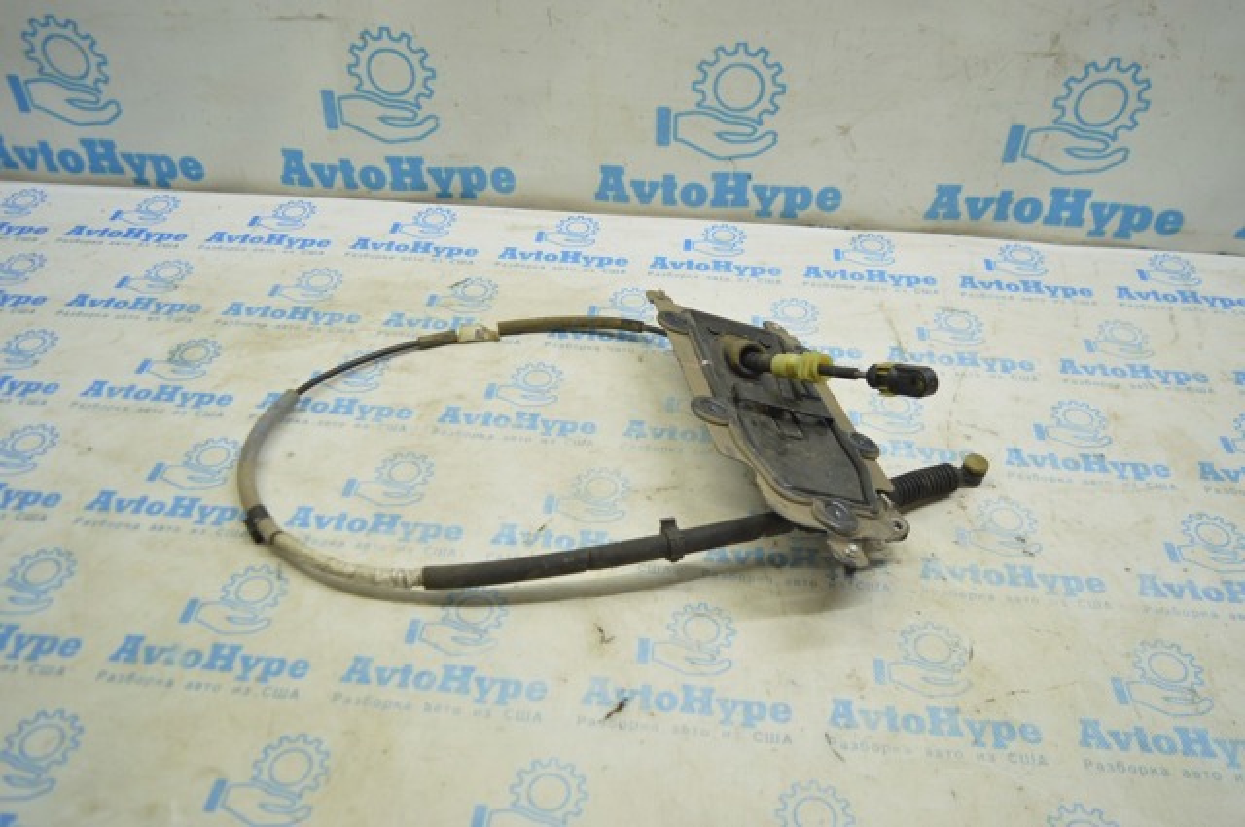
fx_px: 1036
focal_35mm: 30
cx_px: 622
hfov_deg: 62.0
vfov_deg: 43.5
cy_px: 414
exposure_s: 1/50
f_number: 3.5
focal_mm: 20
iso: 400
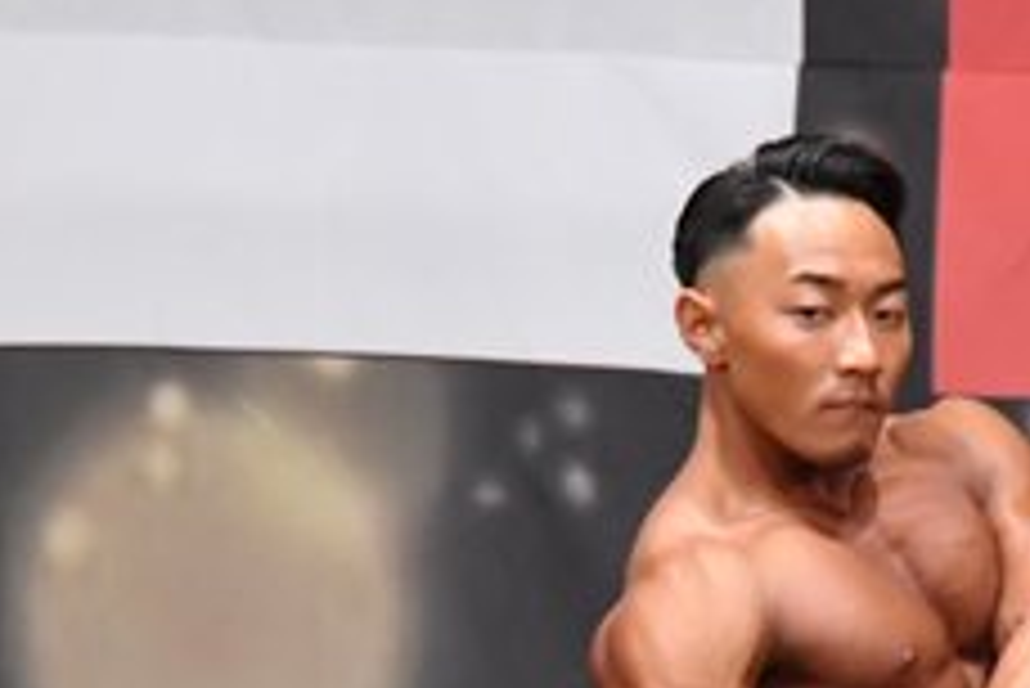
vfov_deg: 1.7
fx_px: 23246
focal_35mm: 812
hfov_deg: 2.5
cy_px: 1102
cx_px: 906
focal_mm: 160
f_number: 5.6
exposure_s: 1/400
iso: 8000
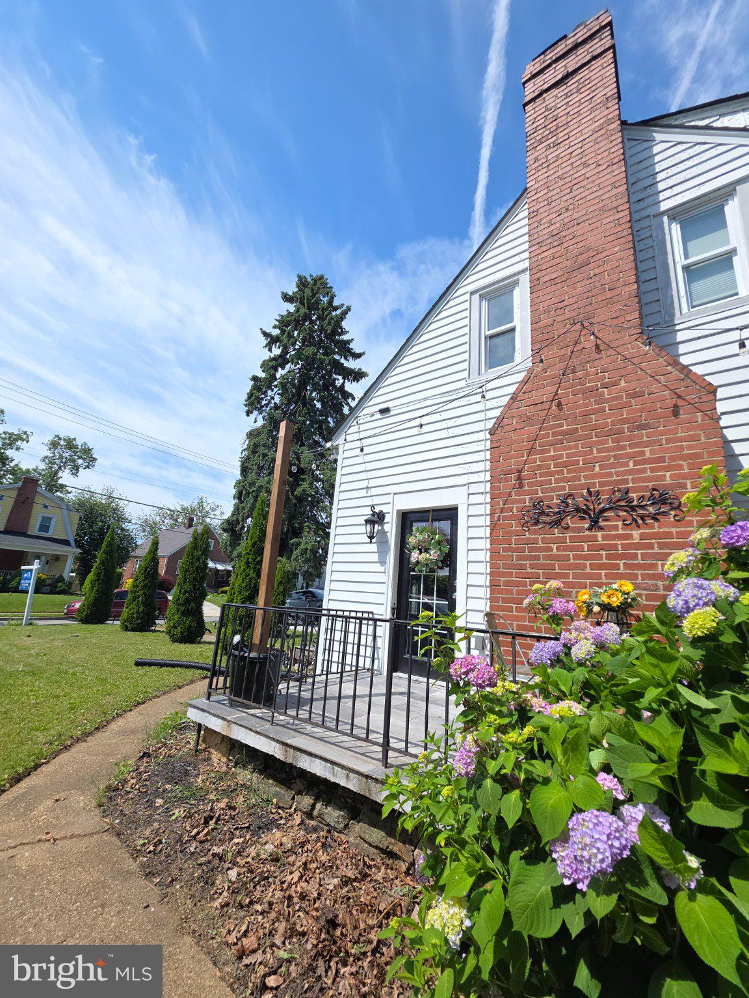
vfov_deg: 106.2
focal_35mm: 13
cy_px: 499
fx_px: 375
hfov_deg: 89.9
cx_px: 374
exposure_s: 1/742
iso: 20
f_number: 1.9
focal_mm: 2.2
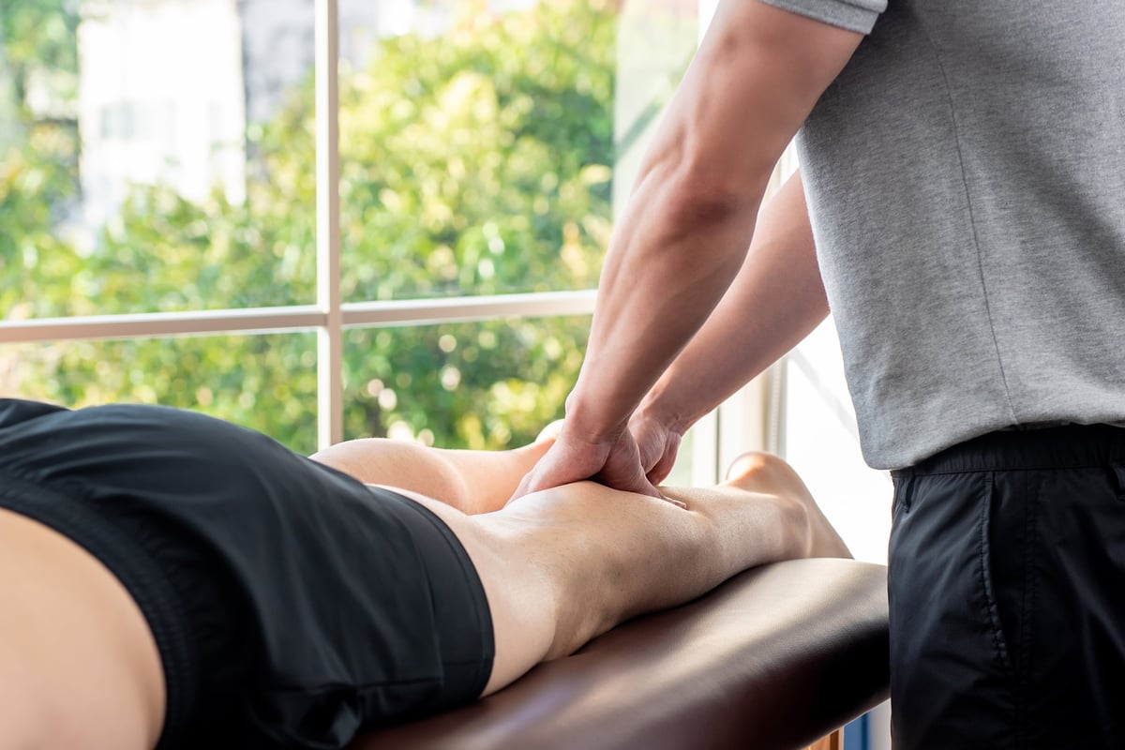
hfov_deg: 28.8
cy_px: 375
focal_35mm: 70
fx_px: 2187
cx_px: 562
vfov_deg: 19.5
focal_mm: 70
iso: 160
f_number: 4
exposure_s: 1/200
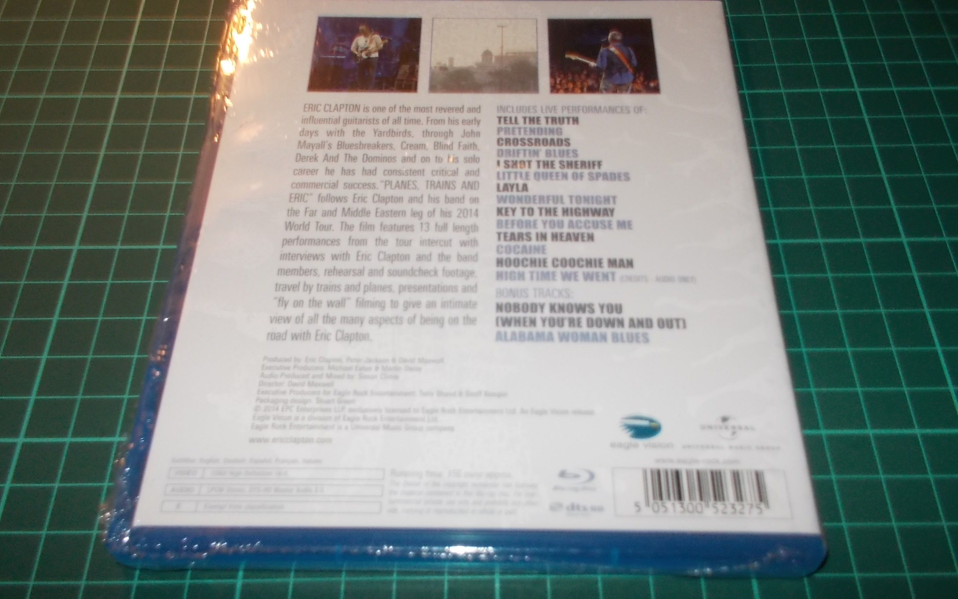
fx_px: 835
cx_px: 488
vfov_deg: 39.4
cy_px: 300
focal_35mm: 32
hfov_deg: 59.7
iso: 200
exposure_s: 1/30
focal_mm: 4.1
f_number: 3.3
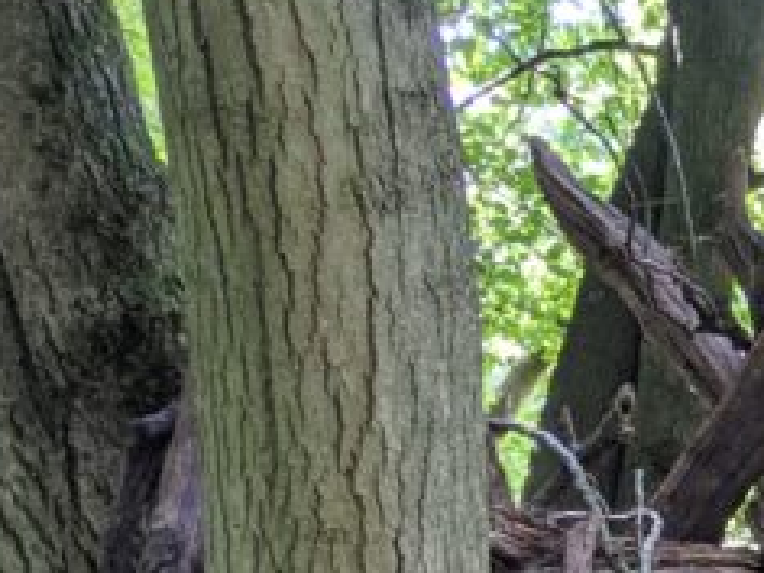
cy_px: 1146
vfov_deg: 11.4
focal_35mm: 117
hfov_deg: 14.6
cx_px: 1415
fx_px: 2582
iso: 67
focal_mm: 4.44
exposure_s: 1/49.9
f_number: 1.8
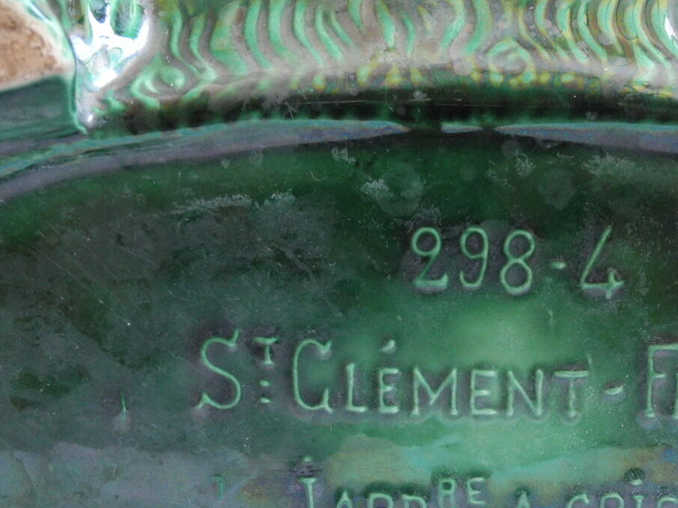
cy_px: 376
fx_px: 1214
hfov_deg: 30.9
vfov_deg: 23.4
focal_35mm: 62
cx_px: 462
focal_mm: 6
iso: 400
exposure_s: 1/32
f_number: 2.8
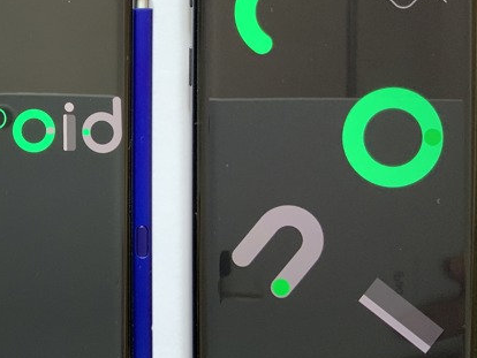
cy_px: 124
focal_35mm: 63
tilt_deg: -89.3
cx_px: -9
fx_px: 869
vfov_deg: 23.2
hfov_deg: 28.6
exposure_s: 1/70
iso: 64
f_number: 1.8
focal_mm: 3
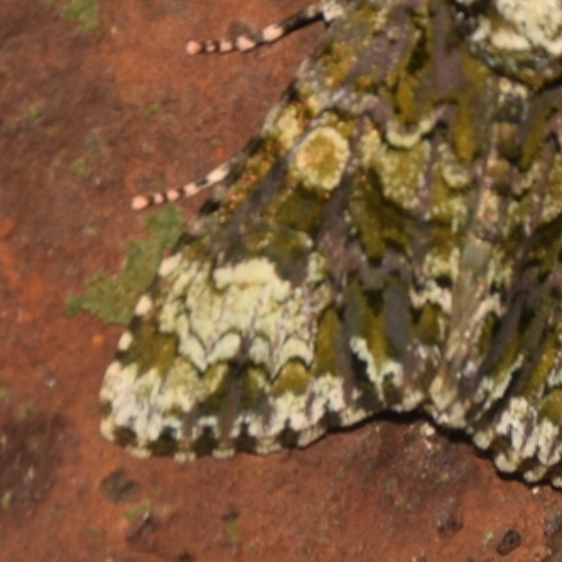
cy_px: 86
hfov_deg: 3.4
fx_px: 9441
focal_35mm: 514
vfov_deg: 3.4
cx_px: 403
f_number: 13
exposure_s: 1/60
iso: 100
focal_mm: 140
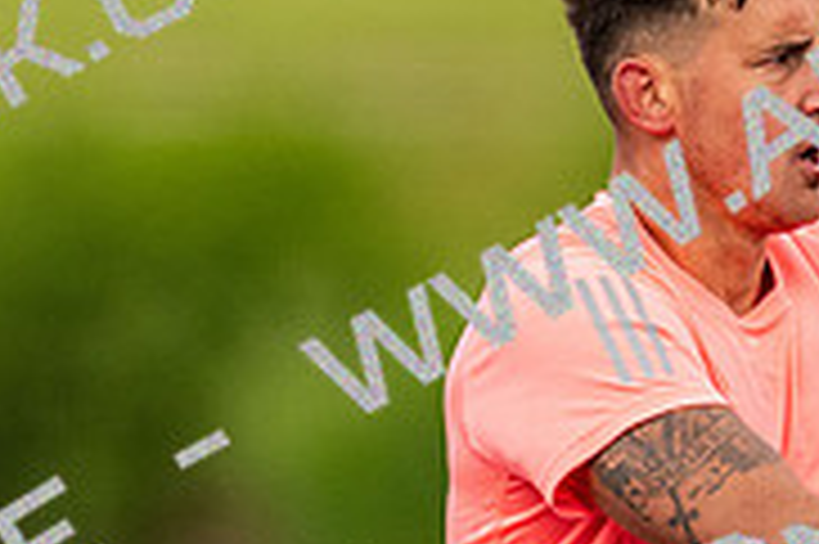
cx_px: 855
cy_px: 427
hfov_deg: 0.7
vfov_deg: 0.5
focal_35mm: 2865
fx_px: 65119
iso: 800
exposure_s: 1/2500
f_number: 4
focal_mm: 600
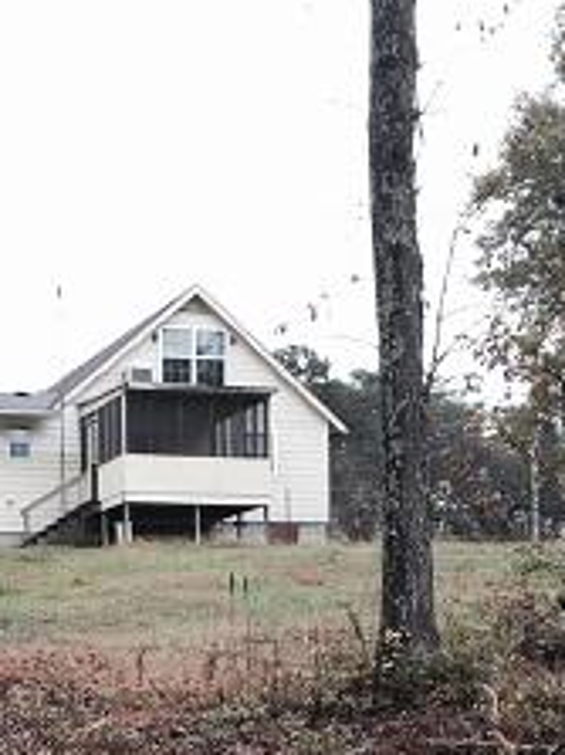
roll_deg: -0.3
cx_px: 64
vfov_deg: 22.2
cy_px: 757
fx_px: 1852
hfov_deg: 17.1
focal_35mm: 85
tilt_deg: +1.2
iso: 32
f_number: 2.2
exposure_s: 1/135
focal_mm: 4.15
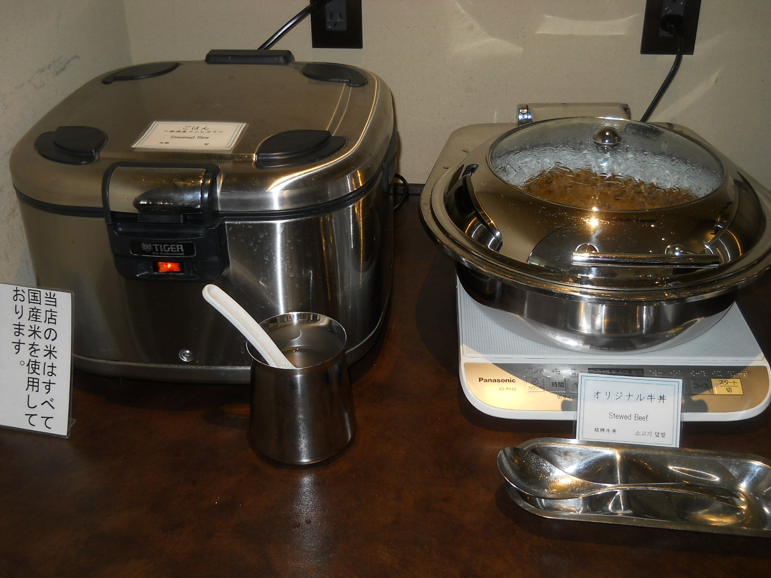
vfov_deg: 35.1
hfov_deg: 45.8
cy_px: 289
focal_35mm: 41
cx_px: 386
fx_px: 913
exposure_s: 1/30
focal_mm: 6.72
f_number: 3.1
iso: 80
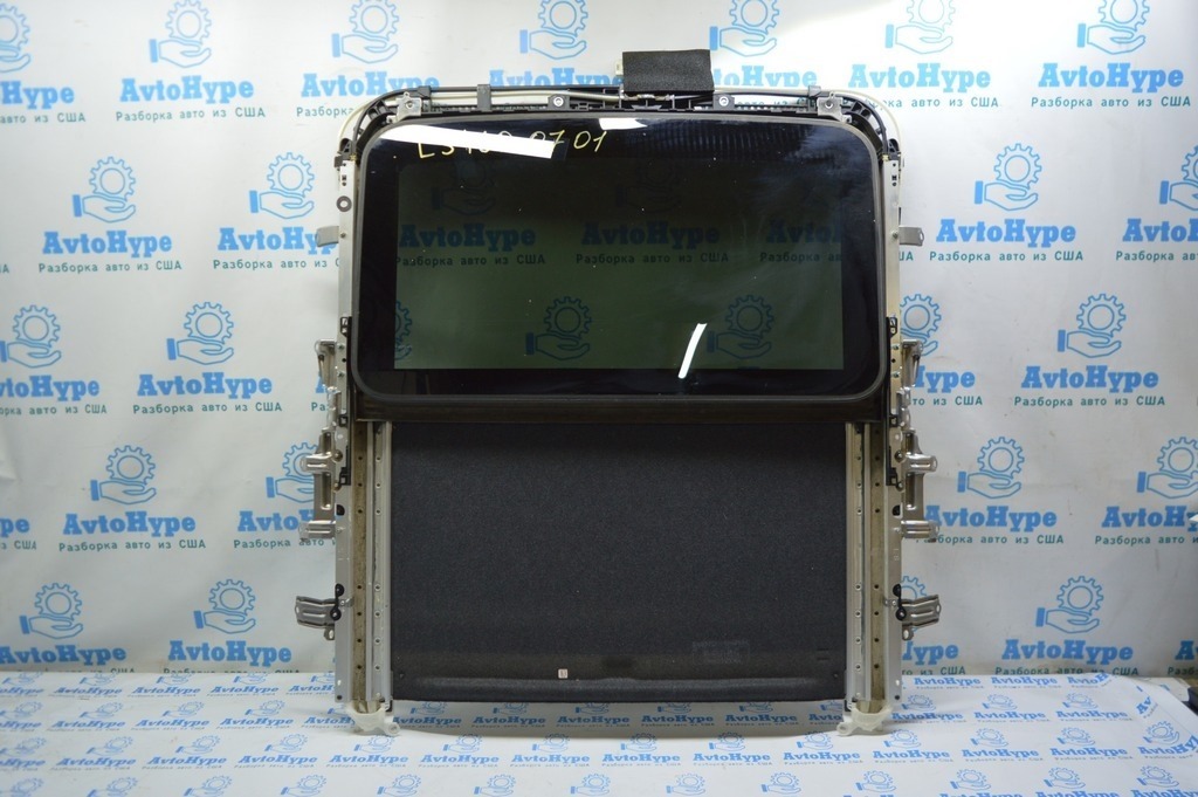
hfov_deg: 67.4
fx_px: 898
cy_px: 398
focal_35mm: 27
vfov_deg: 47.9
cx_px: 599
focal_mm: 18
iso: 400
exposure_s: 1/60
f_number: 3.5
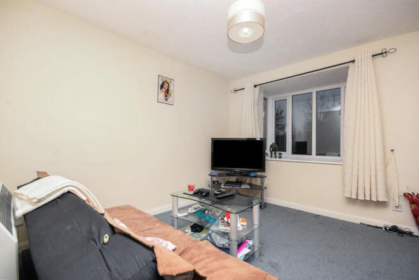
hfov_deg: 100.4
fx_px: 175
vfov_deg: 77.4
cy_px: 140
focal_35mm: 15
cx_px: 210
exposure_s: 1/125
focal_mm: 10
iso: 500
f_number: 8
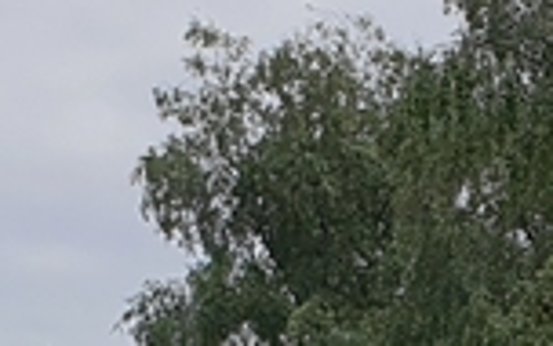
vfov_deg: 5.4
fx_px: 3285
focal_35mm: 218
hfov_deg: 9.5
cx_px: 677
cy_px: 1318
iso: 50
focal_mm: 4.3
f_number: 2.4
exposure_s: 1/405
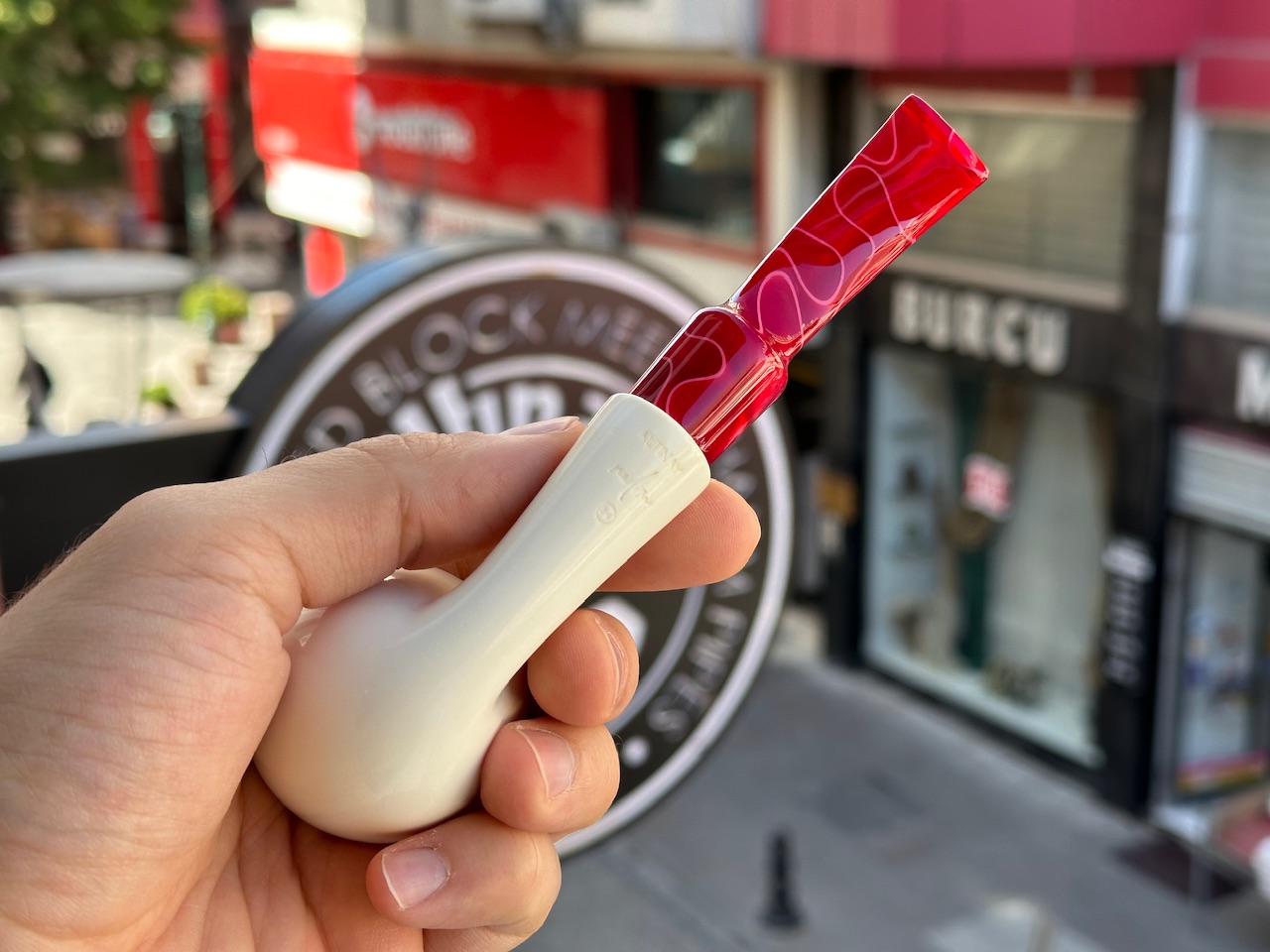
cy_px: 476
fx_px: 1761
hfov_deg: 39.7
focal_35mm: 48
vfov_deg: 30.3
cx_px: 635
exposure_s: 1/444
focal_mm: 6.86
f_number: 1.78
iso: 64
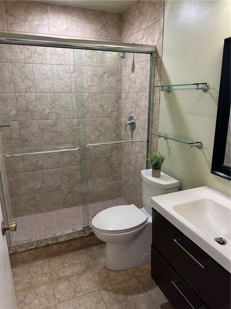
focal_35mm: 24
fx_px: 214
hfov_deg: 56.8
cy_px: 154
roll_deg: +0.5
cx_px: 116
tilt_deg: -15.2
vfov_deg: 71.6
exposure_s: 1/60
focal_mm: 6.86
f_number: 1.78
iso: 200
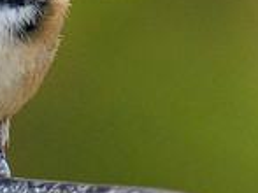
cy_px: -58
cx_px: 24
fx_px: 34033
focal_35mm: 4570
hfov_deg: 0.4
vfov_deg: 0.3
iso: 800
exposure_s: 1/500
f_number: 4.5
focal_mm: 300
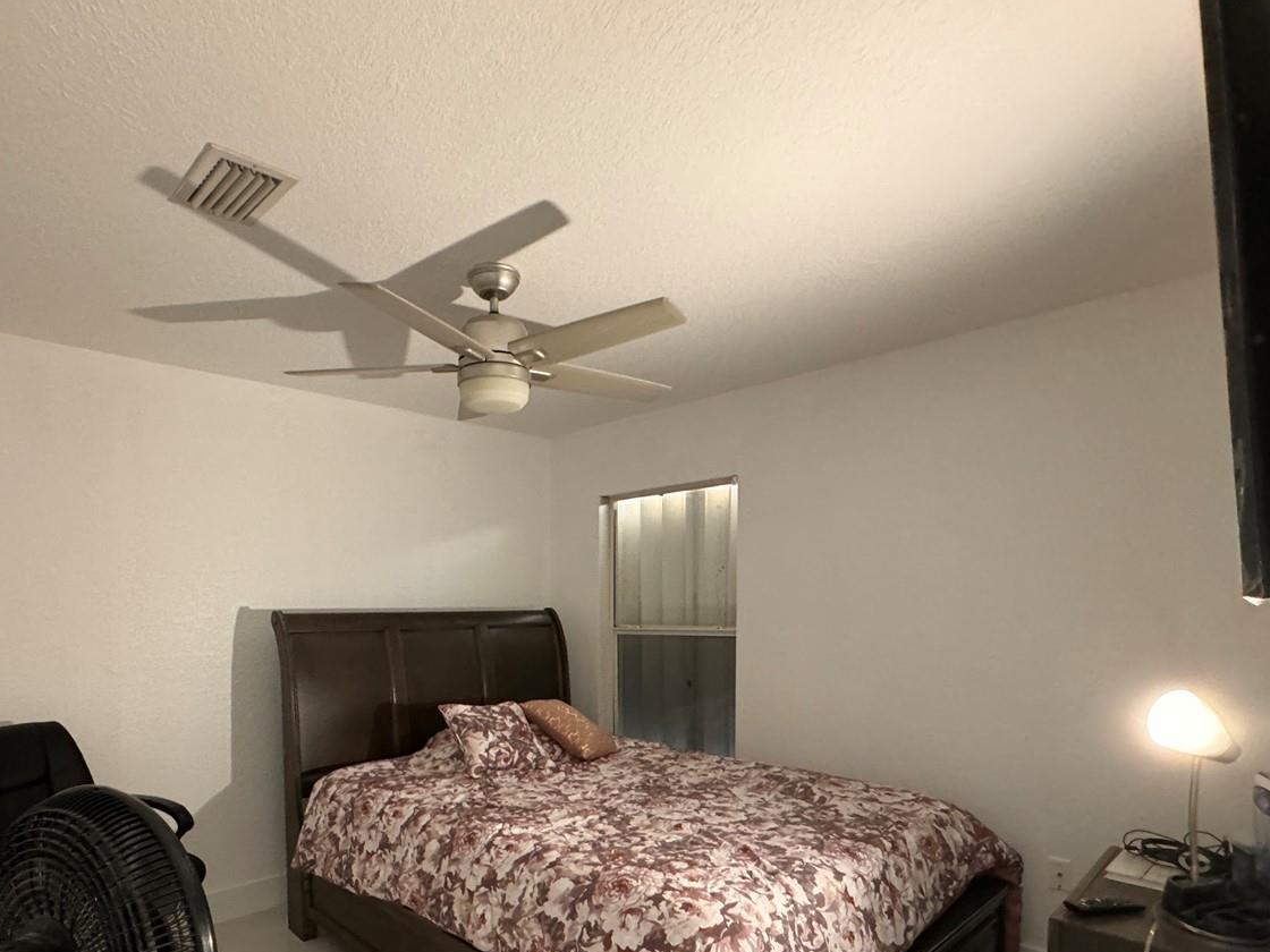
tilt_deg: -3.5
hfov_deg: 81.3
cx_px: 544
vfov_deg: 64.3
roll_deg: +0.5
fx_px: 734
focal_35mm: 20
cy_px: 634
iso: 800
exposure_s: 1/60
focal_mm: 2.22
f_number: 2.2
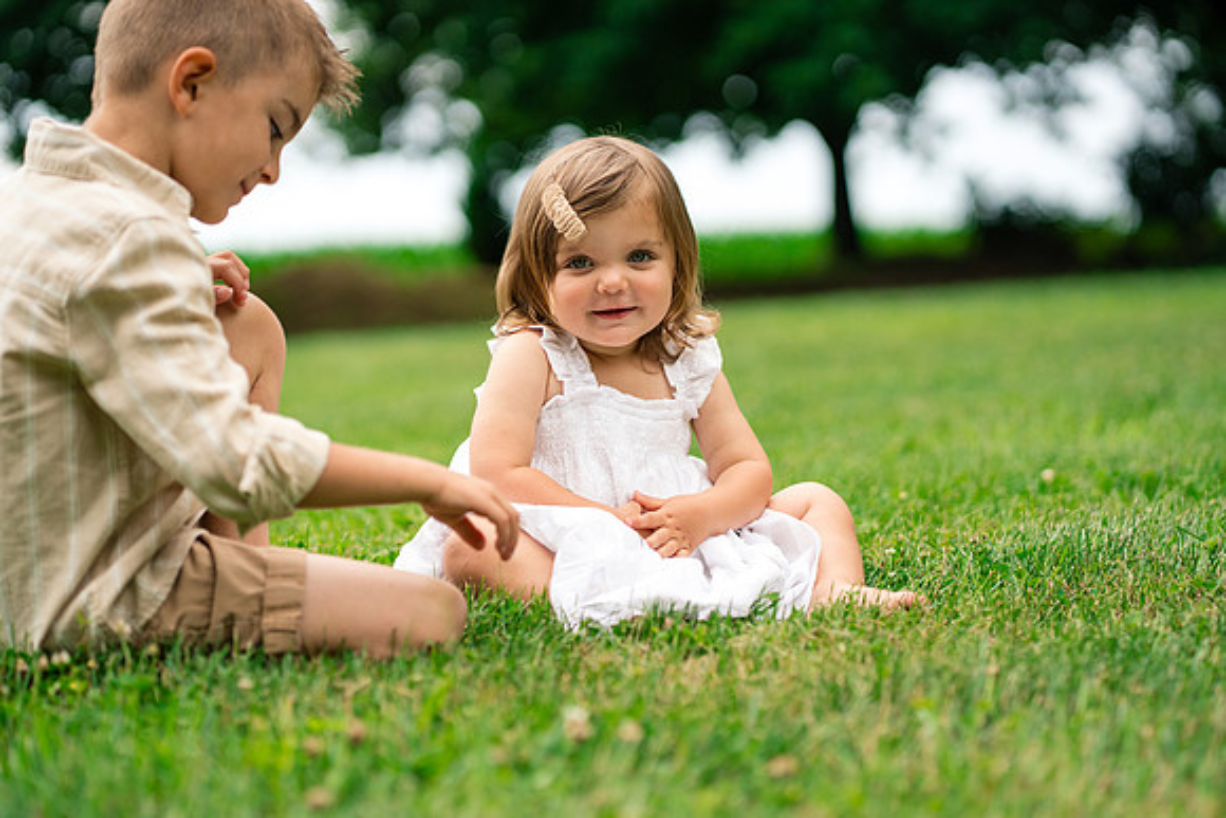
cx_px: 613
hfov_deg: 23.9
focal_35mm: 85
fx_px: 2895
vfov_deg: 16.1
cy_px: 409
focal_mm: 85
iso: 400
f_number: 2.5
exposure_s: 1/2500
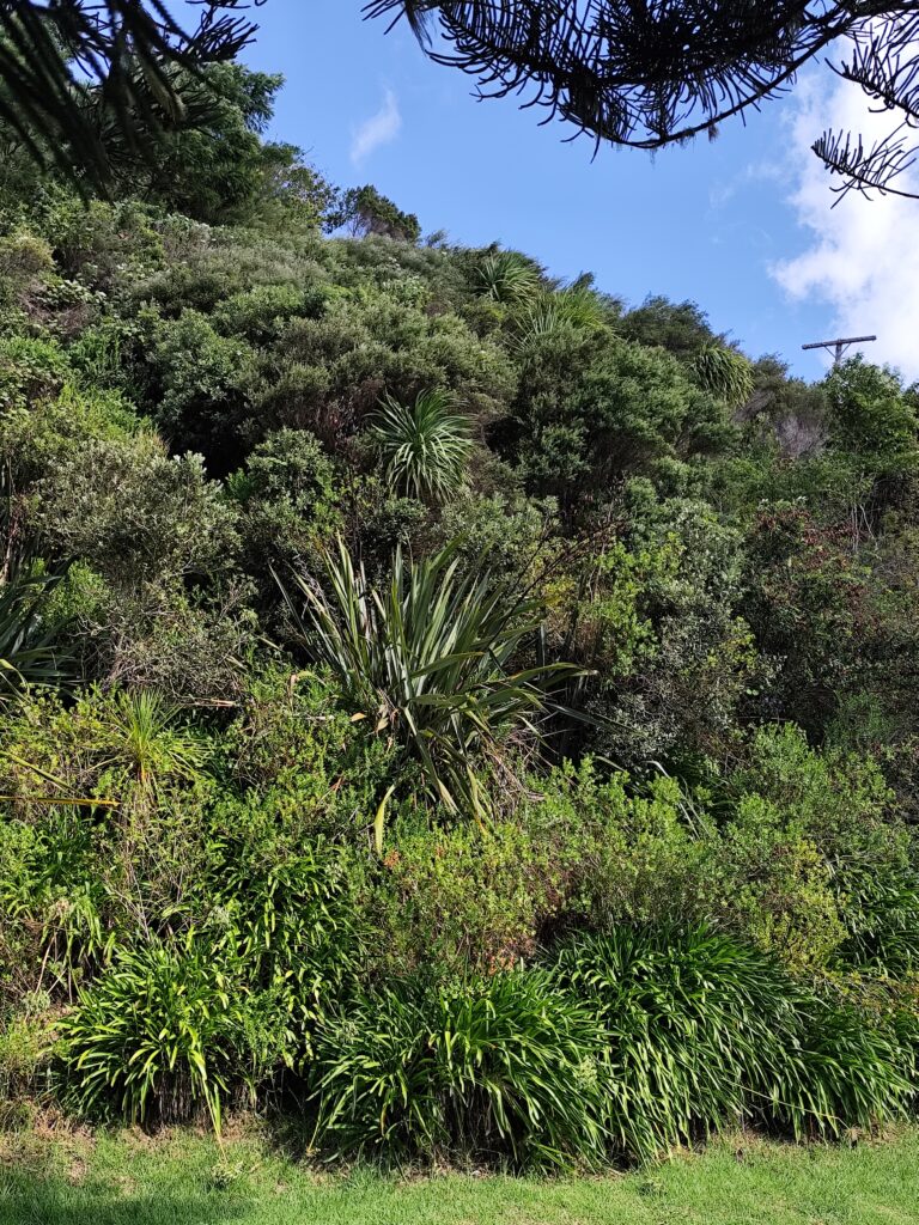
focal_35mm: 35
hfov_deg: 40.7
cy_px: 612
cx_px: 460
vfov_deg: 52.6
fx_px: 1239
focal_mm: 6.14
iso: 50
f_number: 1.65
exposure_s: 1/505
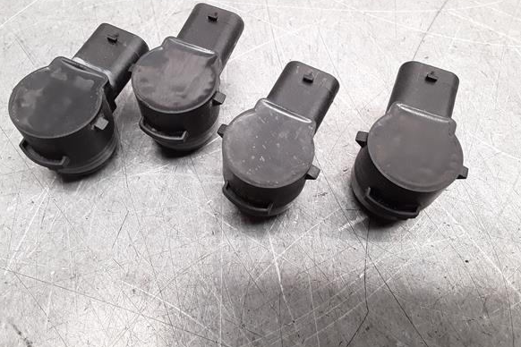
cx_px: 241
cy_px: 145
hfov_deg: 58.7
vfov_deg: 41.0
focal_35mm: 32
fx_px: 463
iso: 64
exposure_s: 1/50
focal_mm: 2.91
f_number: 1.9
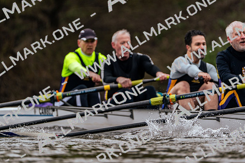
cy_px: 81
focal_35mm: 667
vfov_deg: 2.1
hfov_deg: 3.1
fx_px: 4539
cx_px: 133
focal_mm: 600
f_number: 6.3
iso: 1000
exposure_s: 1/2000
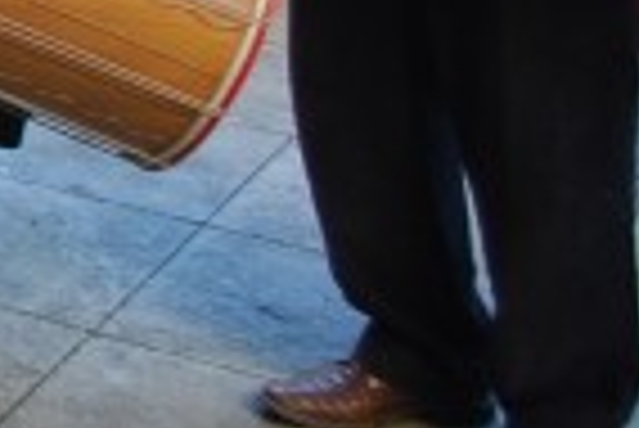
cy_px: -592
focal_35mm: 152
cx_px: -1120
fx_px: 2701
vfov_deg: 8.3
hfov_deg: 10.6
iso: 200
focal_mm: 18
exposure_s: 1/80
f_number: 4.5
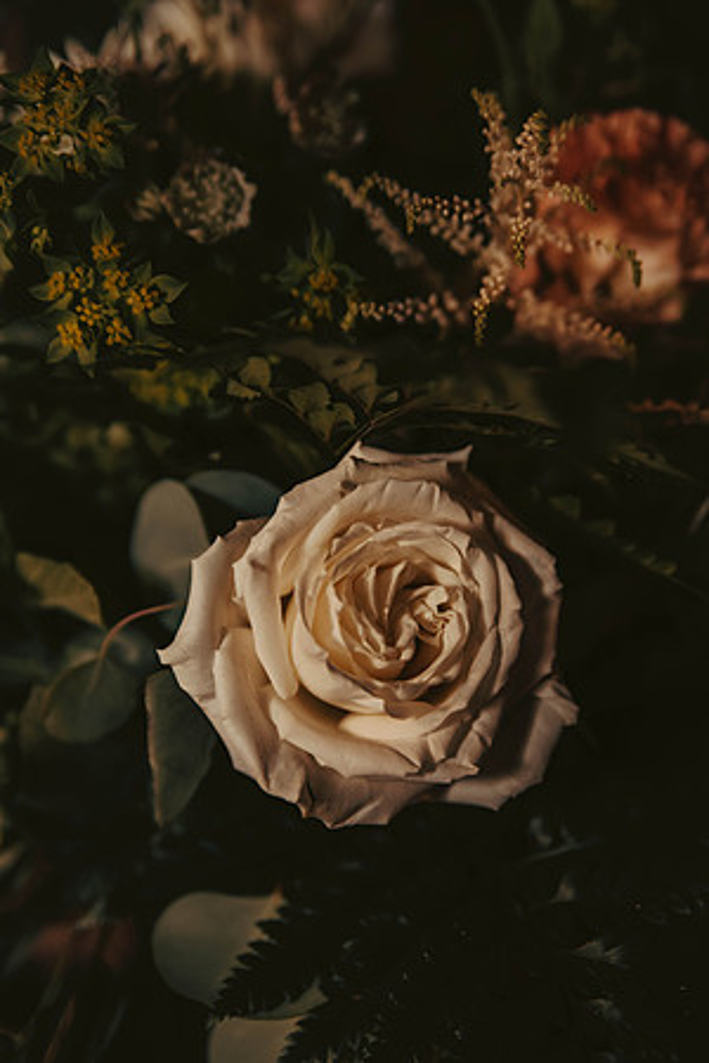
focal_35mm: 56
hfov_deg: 24.2
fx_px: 1654
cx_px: 354
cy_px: 532
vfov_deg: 35.6
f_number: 2.8
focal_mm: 56
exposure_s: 1/200
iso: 1600
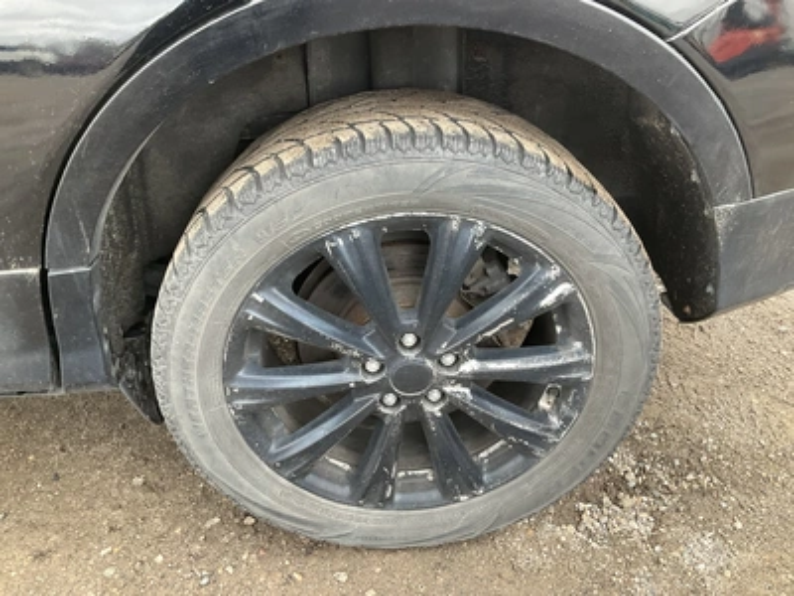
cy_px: 298
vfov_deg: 48.2
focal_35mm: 29
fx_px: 665
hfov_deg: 61.7
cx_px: 397
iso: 64
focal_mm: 3
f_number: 1.8
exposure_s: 1/122
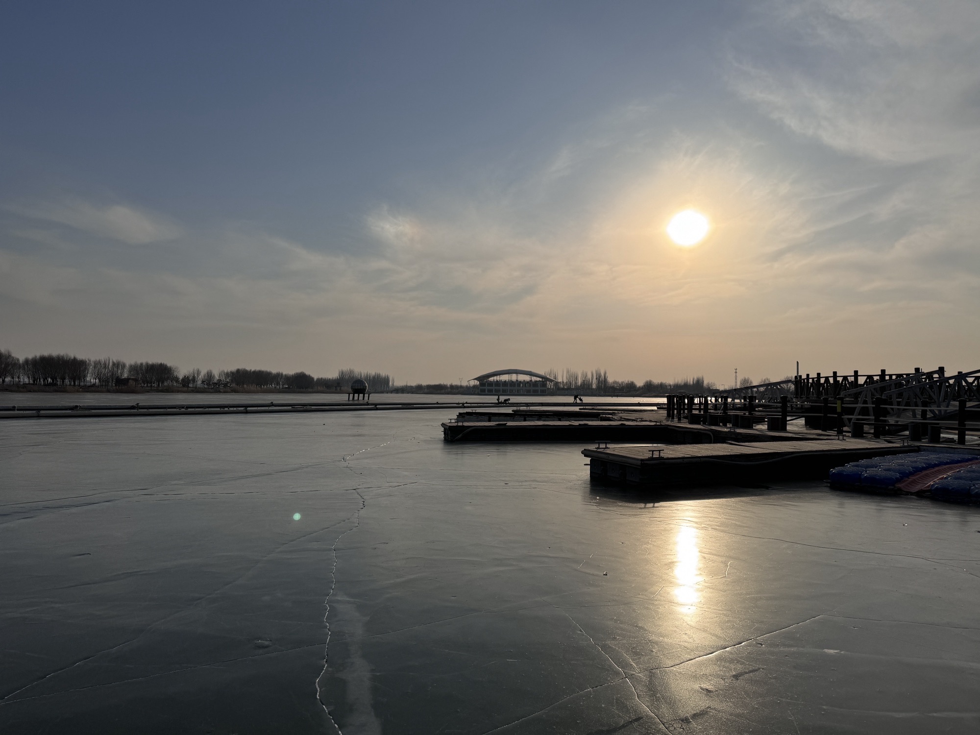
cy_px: 368
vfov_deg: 56.8
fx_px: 679
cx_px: 490
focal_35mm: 24
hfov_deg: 71.6
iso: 64
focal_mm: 6.86
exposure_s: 1/20000
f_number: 1.78
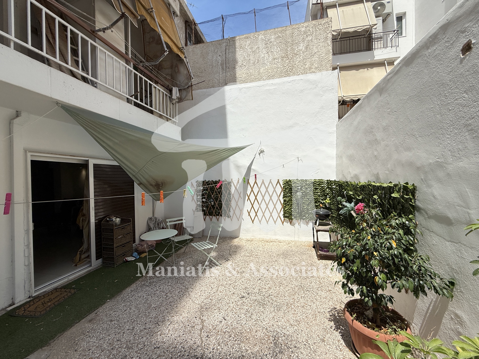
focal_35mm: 14
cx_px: 240
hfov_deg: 102.1
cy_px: 180
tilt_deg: +0.5
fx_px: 194
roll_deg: +1.4
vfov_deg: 85.7
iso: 50
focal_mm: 2.22
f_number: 2.2
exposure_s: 1/2320
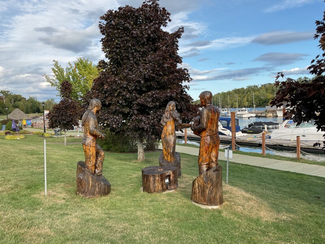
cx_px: 162
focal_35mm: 29
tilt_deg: -2.3
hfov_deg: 61.7
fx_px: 272
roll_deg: +2.7
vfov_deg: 48.2
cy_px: 122
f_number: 1.8
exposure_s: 1/816
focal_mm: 3
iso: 16
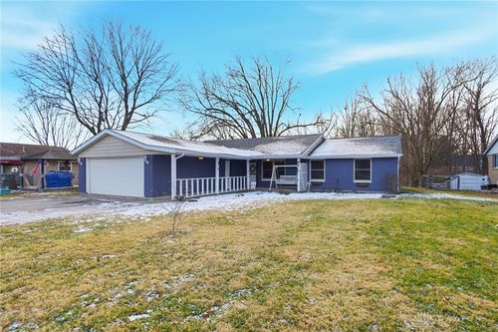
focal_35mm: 18
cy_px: 166
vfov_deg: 67.3
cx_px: 249
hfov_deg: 90.0
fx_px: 249
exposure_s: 1/4000
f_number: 4
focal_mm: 12
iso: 100
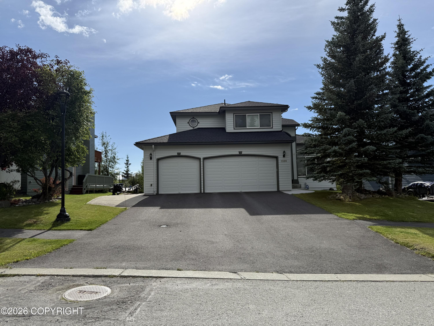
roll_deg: +1.1
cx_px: 217
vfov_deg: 56.8
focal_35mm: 24
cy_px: 163
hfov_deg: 71.6
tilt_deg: +3.8
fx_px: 301
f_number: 1.78
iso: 80
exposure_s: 1/8130
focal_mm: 6.76
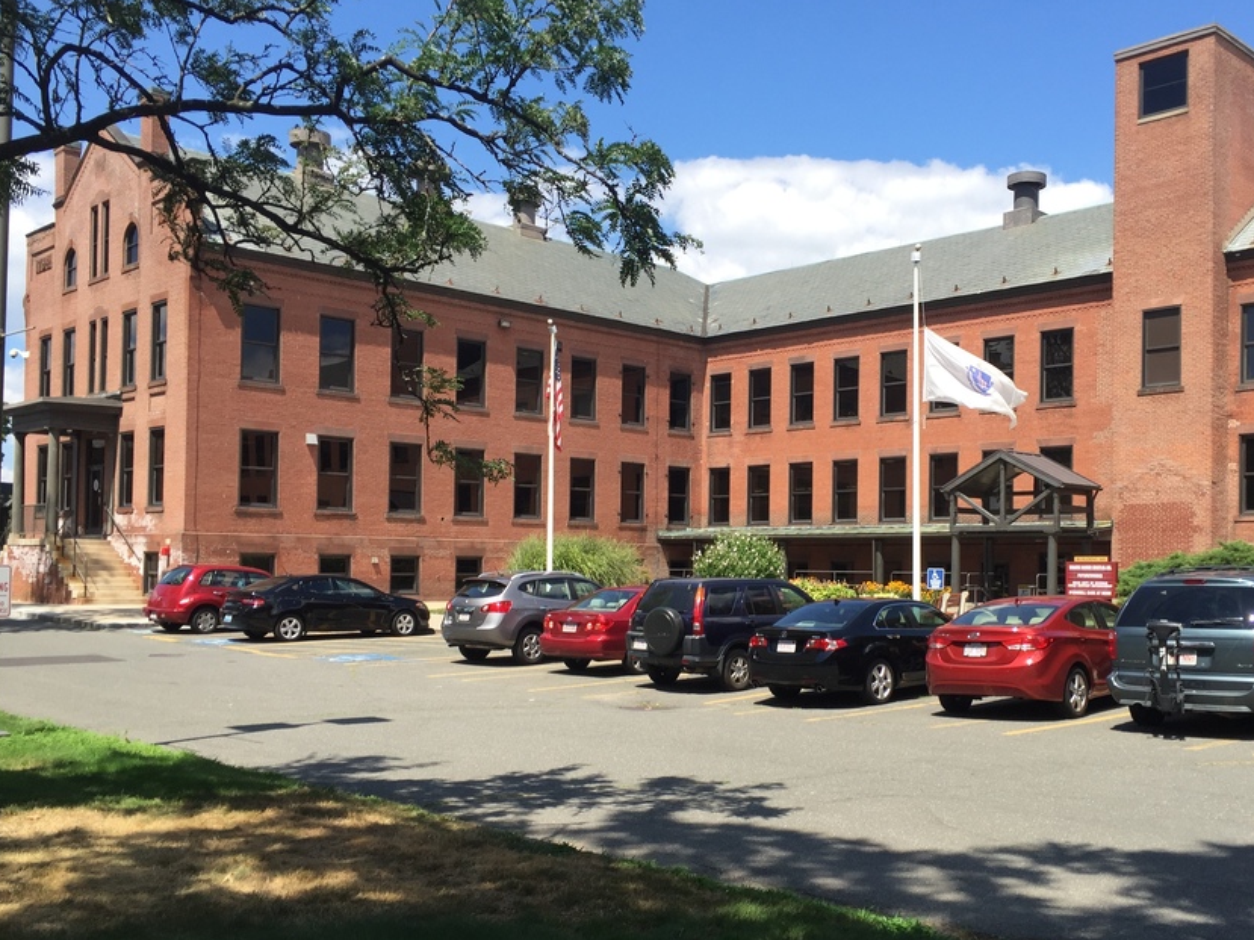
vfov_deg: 40.6
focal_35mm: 35
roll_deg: -1.4
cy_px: 528
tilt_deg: +1.2
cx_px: 749
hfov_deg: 52.3
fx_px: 1267
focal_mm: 4.15
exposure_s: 1/1099
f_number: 2.2
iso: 32
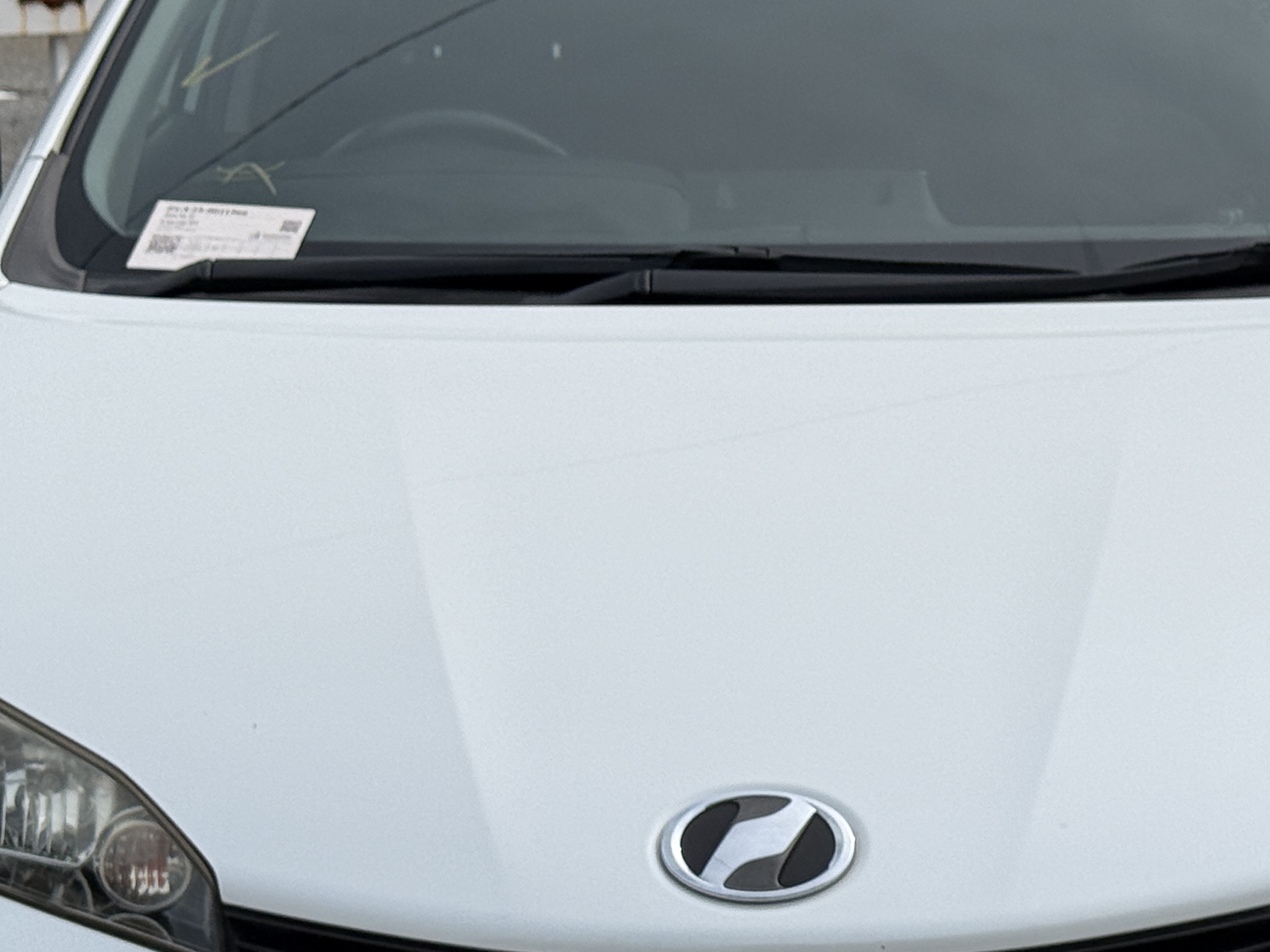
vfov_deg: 13.3
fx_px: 4072
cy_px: 622
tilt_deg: -12.0
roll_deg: -1.5
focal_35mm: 111
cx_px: 783
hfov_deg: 17.7
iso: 64
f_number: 1.78
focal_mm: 6.76
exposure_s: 1/7874
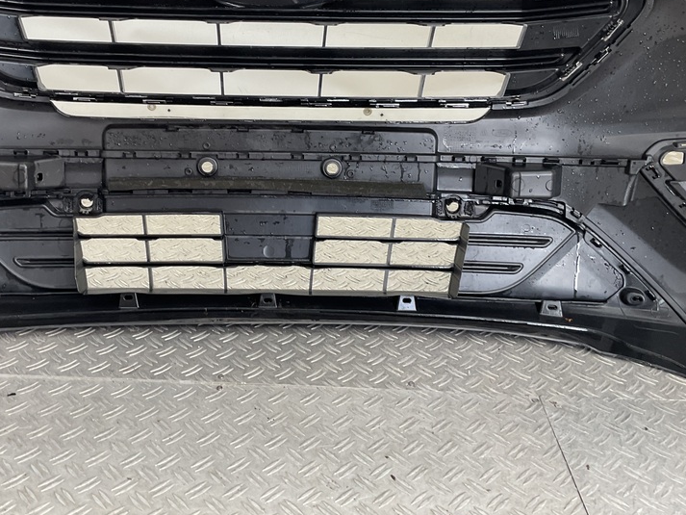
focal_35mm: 41
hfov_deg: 45.5
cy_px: 165
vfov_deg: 34.8
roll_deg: -3.0
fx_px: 813
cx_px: 277
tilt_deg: -18.1
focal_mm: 3
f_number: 1.8
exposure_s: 1/100
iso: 32
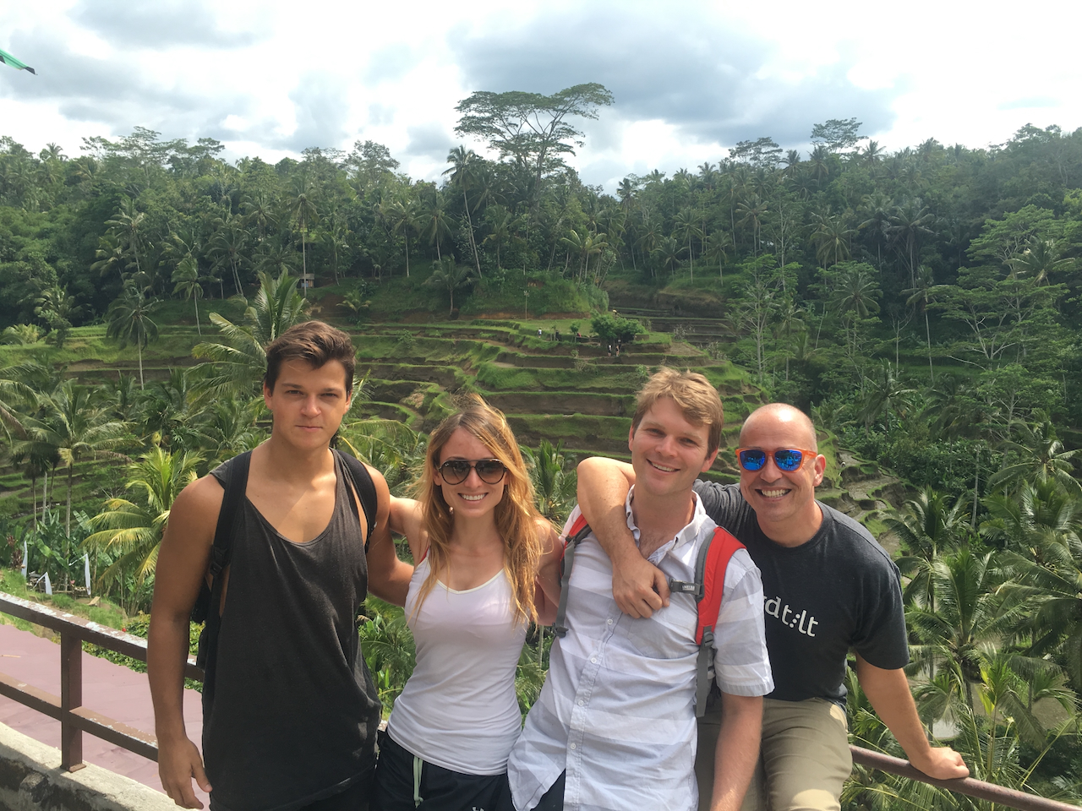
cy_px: 406
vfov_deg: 48.2
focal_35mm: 29
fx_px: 906
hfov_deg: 61.7
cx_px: 541
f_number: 2.2
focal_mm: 4.15
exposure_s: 1/810
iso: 25
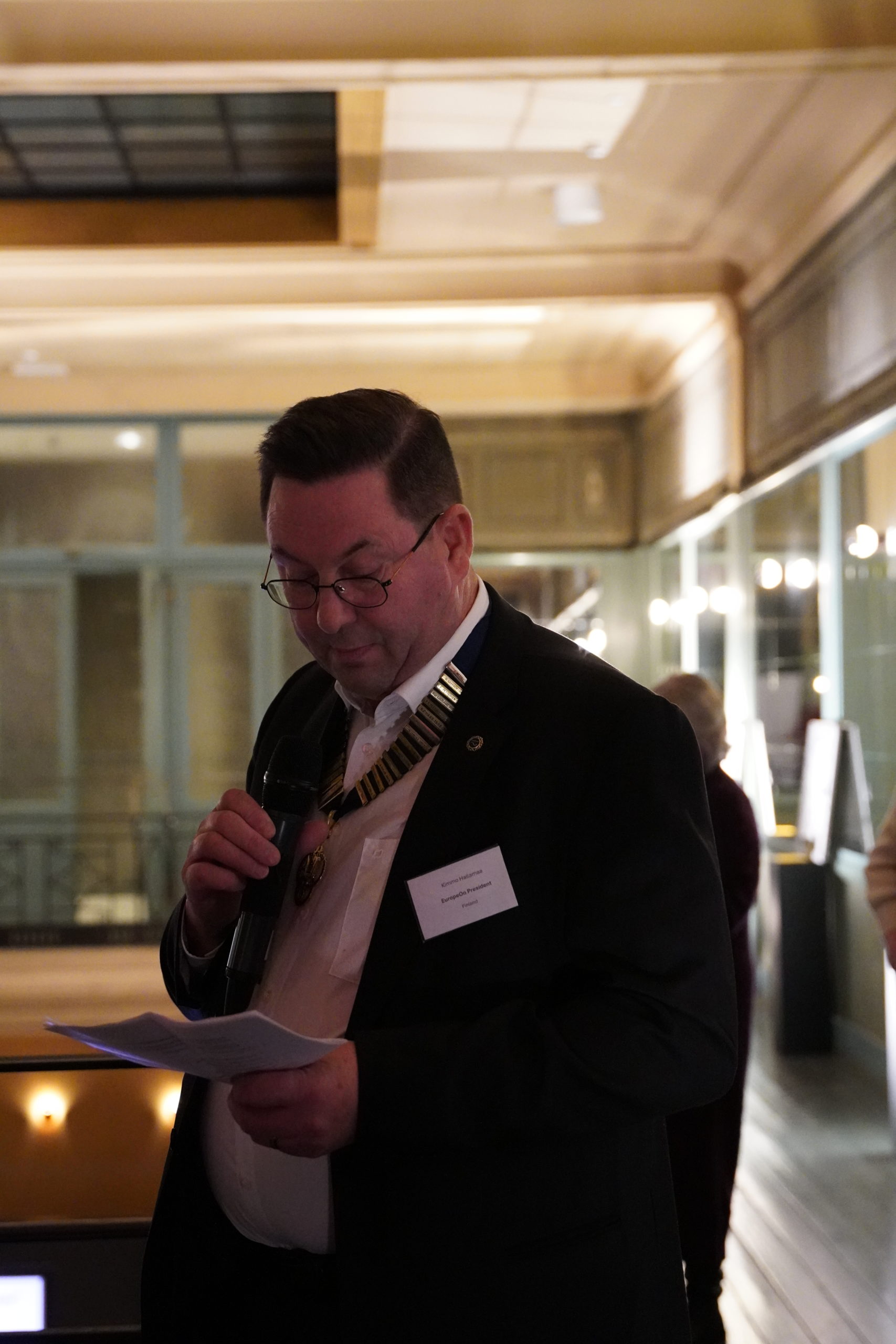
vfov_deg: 31.8
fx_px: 2357
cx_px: 448
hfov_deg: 21.5
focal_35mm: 63
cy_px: 672
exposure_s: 1/160
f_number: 2.8
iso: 6400
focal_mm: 42.1
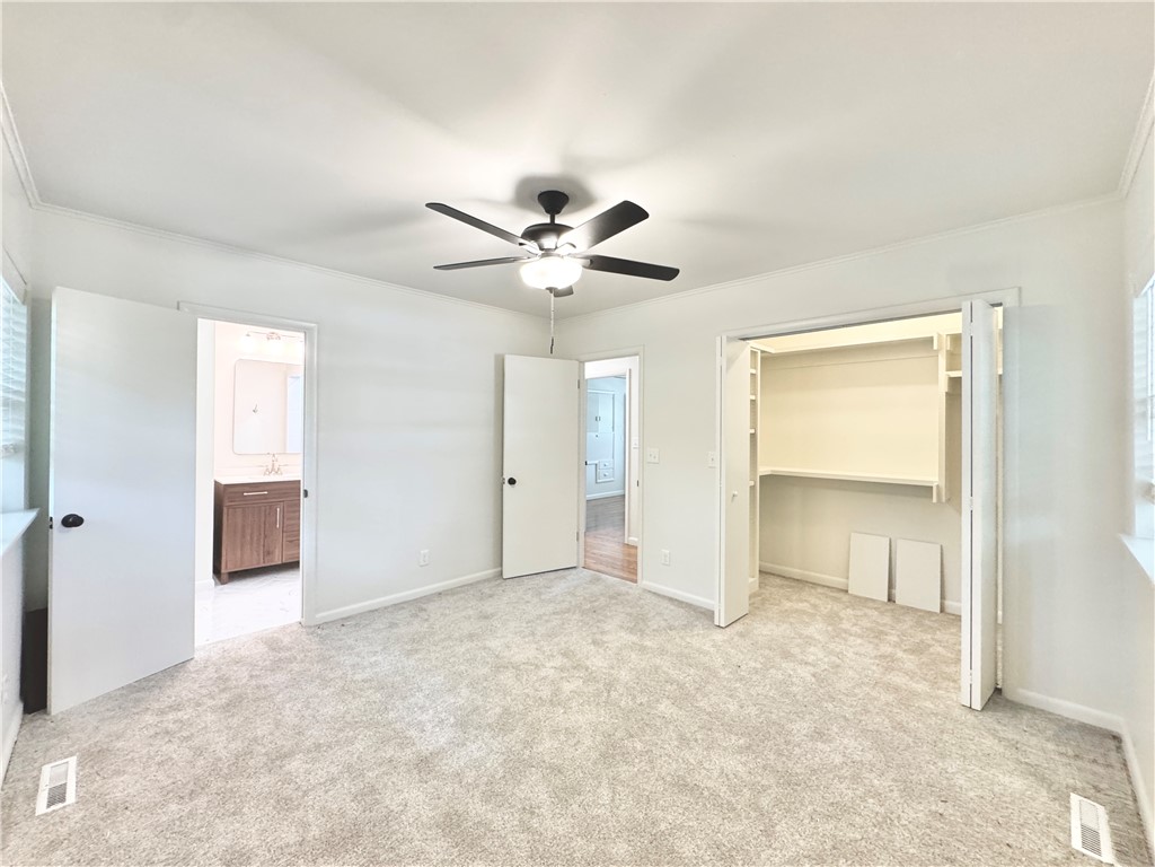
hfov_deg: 102.1
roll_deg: -0.7
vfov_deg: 85.7
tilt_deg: -1.2
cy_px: 434
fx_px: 467
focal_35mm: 14
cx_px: 578
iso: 320
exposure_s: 1/60
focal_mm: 2.22
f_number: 2.2
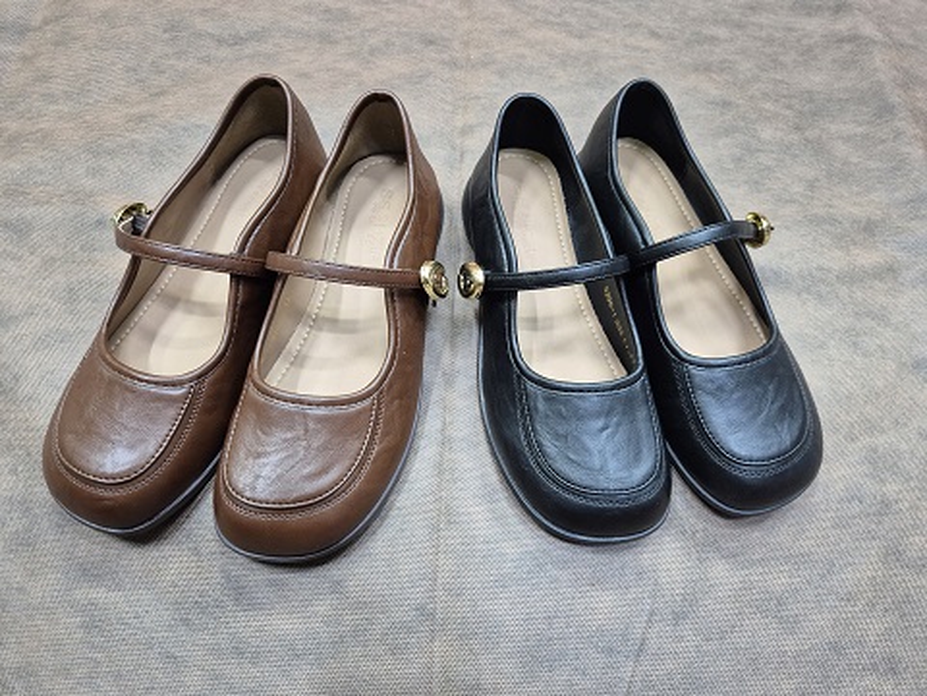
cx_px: 464
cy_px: 348
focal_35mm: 23
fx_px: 616
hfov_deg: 73.9
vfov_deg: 58.9
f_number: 1.8
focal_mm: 5.4
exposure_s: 1/120
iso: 640
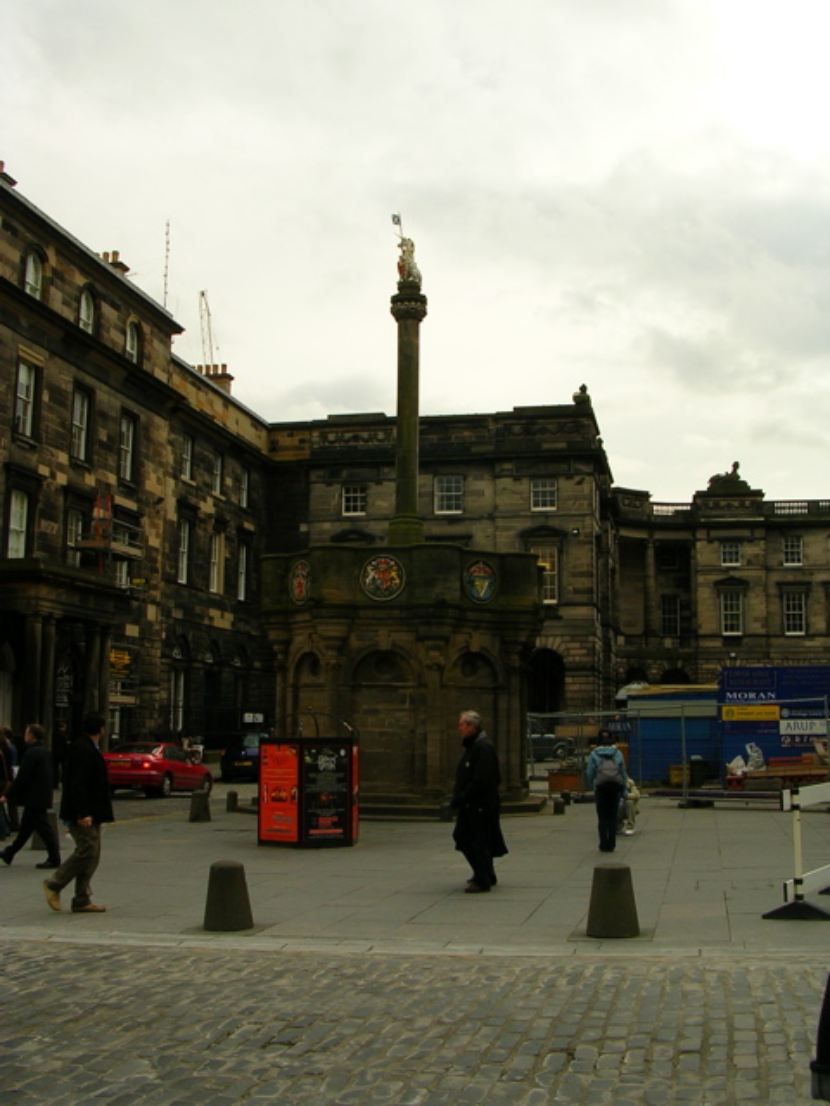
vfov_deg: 49.0
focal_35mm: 38
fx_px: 1215
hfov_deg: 37.7
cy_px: 553
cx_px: 415
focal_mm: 5.8
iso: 50
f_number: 5.6
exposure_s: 1/163
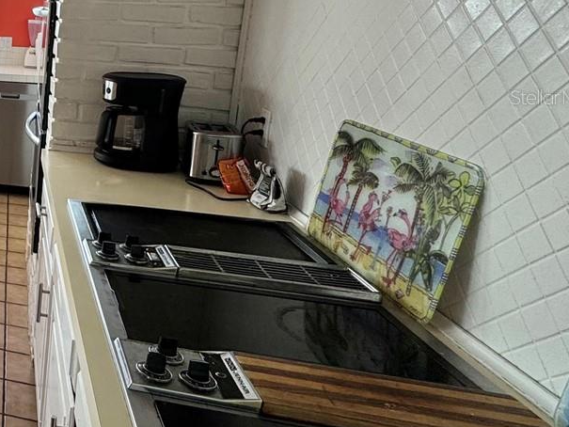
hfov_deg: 35.8
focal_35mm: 37
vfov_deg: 37.5
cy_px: 97
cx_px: -153
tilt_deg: -9.9
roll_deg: -2.1
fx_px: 608
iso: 40
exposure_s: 1/105
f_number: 2.2
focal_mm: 2.22
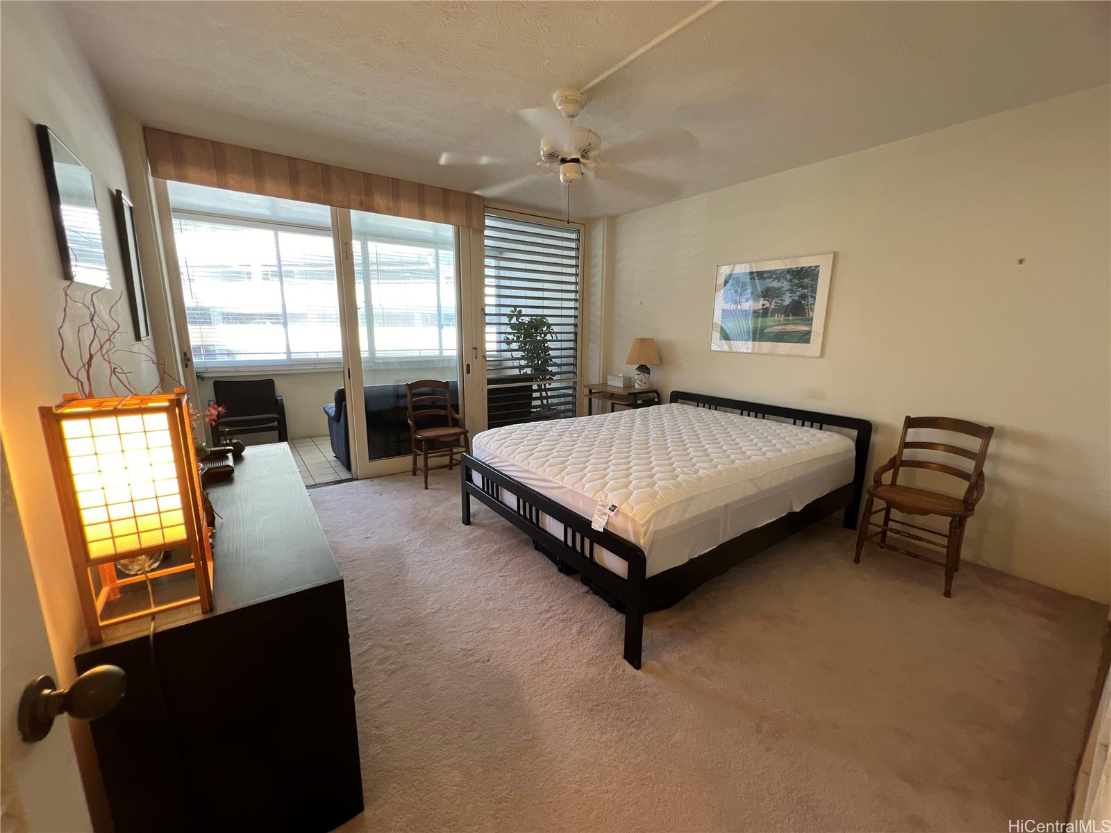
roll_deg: -0.1
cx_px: 556
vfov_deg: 89.9
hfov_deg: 106.2
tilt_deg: -10.7
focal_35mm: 13
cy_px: 416
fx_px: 417
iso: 80
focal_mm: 1.57
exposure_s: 1/30
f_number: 1.8
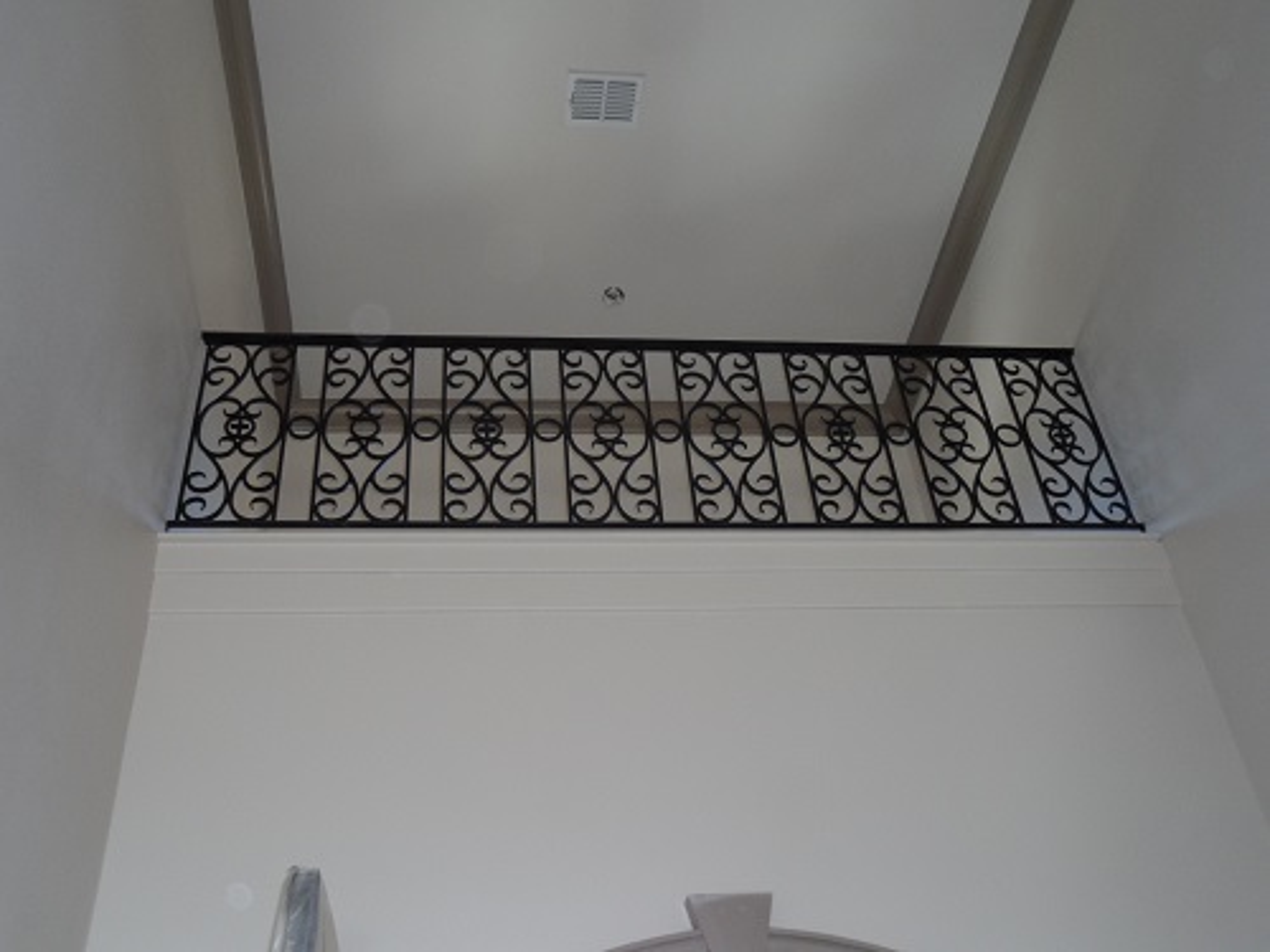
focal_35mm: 36
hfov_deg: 51.4
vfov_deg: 39.7
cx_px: 635
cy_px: 476
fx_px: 1321
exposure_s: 1/30
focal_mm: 6.6
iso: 200
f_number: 3.8
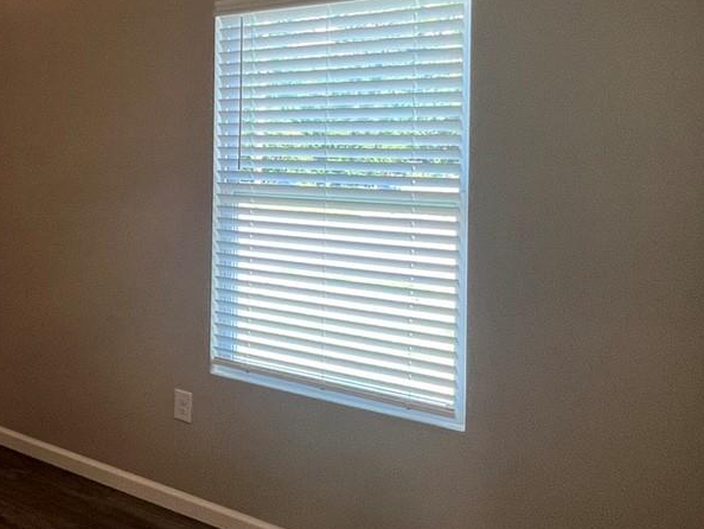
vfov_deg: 40.0
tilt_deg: +0.1
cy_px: 155
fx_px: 712
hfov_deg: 44.8
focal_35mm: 35
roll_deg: -0.8
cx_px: 4
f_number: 1.8
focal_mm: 1.57
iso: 100
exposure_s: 1/120
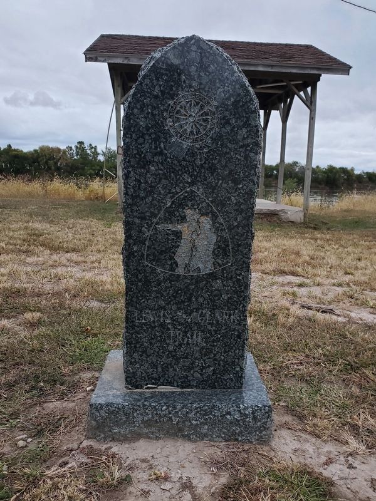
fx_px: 377
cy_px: 250
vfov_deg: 67.3
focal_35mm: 26
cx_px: 188
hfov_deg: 53.1
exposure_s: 1/120
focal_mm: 4.3
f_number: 2.4
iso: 64
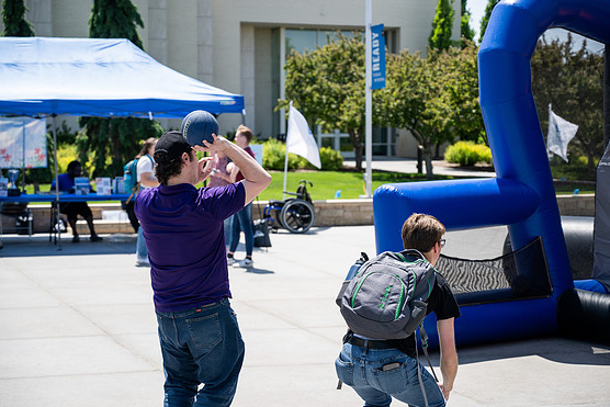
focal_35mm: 73
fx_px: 1237
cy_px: 207
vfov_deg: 18.7
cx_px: 312
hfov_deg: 27.7
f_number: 4
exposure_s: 1/1600
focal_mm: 70
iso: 250
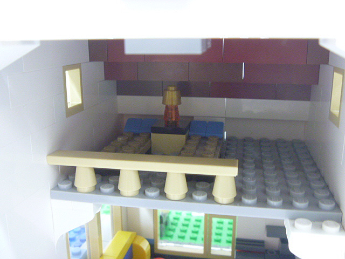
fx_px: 349
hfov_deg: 52.6
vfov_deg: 40.7
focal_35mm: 35
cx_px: 172
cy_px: 130
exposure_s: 1/4
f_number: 3.5
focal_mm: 6.3
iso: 400
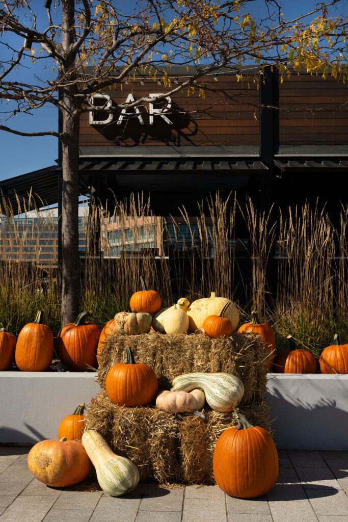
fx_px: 710
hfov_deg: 27.5
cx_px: 174
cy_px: 261
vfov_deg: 40.3
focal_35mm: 49
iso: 100
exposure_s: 1/200
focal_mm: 49
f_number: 13
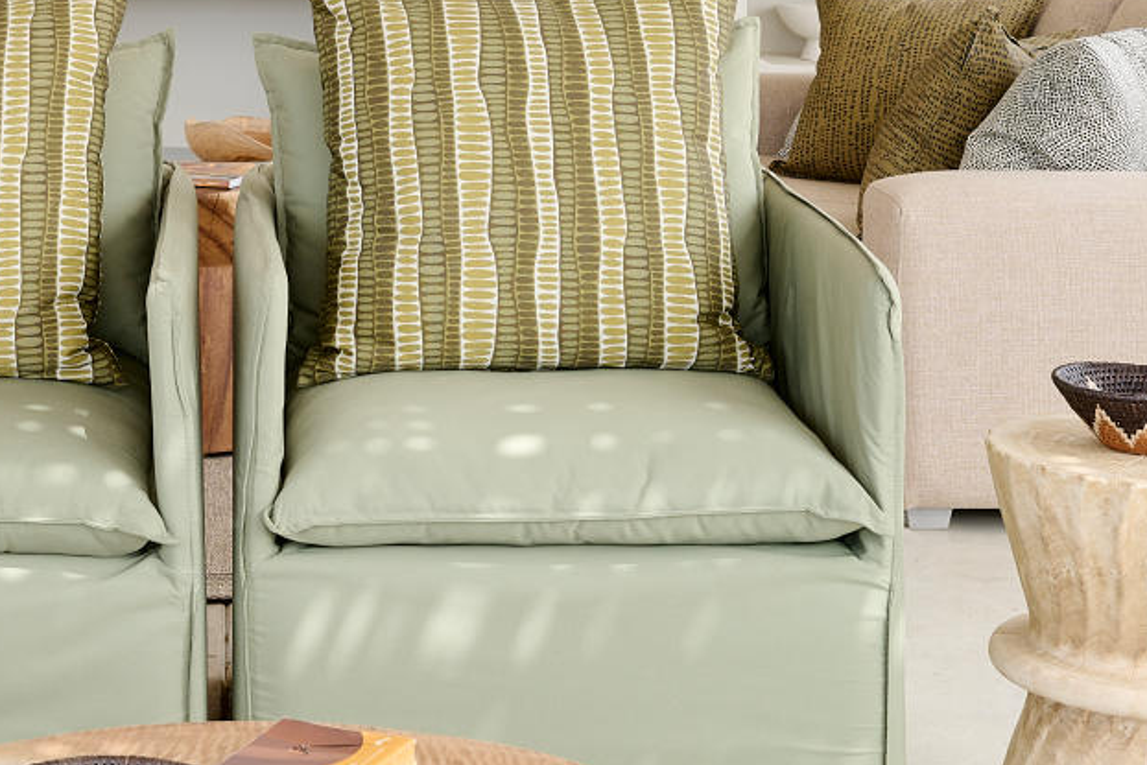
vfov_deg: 15.1
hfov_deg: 22.3
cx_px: 225
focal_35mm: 90
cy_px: 130
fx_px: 2868
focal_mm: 35
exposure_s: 1/15
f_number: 11
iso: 64
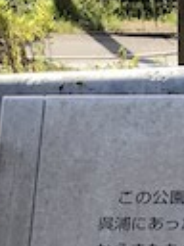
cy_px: 690
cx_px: 391
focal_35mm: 175
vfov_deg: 9.4
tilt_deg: -29.7
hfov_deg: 8.0
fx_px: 1240
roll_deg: +0.5
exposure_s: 1/800
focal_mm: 3.99
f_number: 1.8
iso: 20
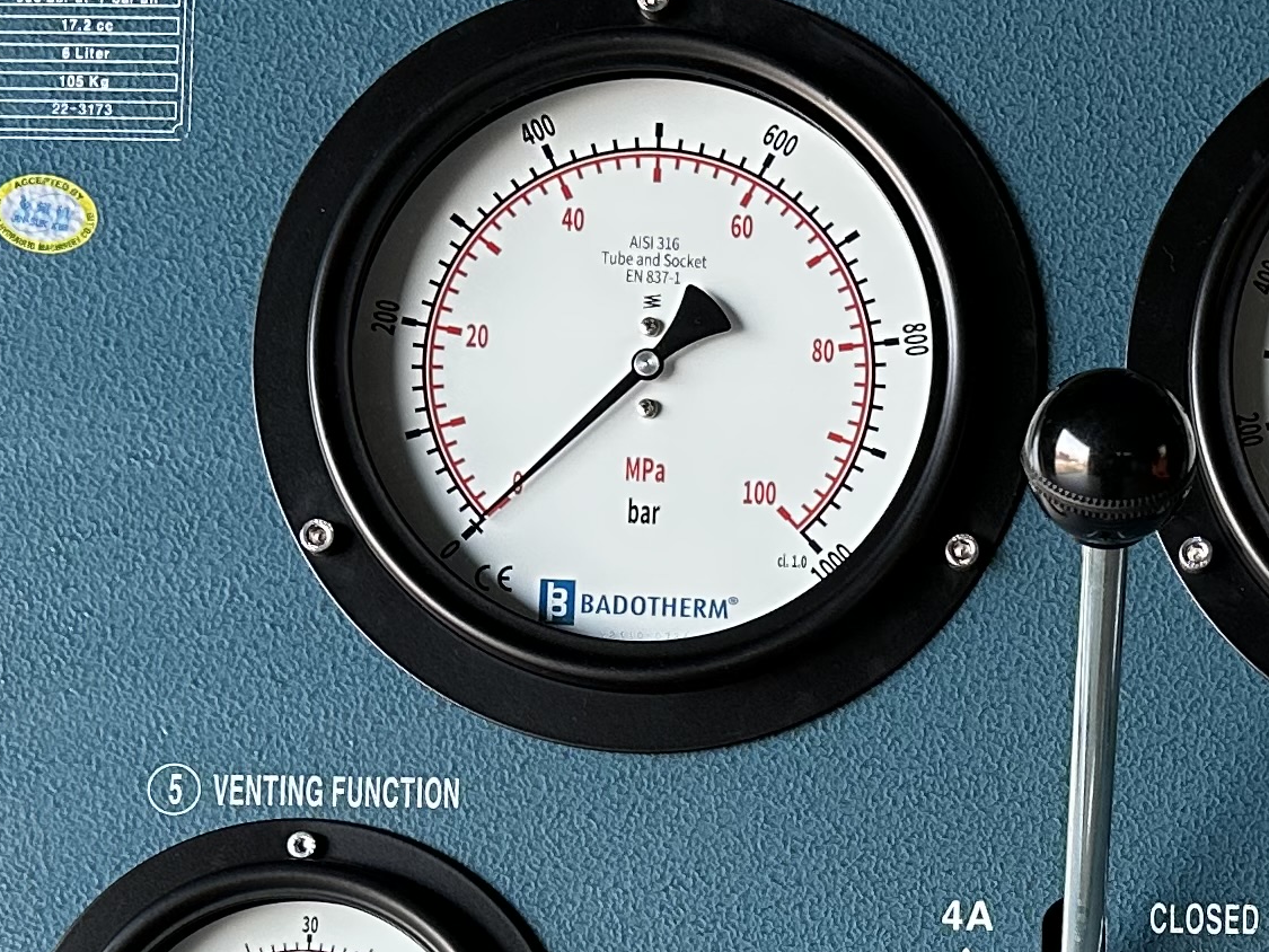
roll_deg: -1.0
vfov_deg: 16.6
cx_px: 1066
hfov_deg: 22.4
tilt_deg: -20.8
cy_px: 1061
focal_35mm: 86
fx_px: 3153
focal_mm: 6.86
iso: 160
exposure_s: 1/121
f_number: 1.78
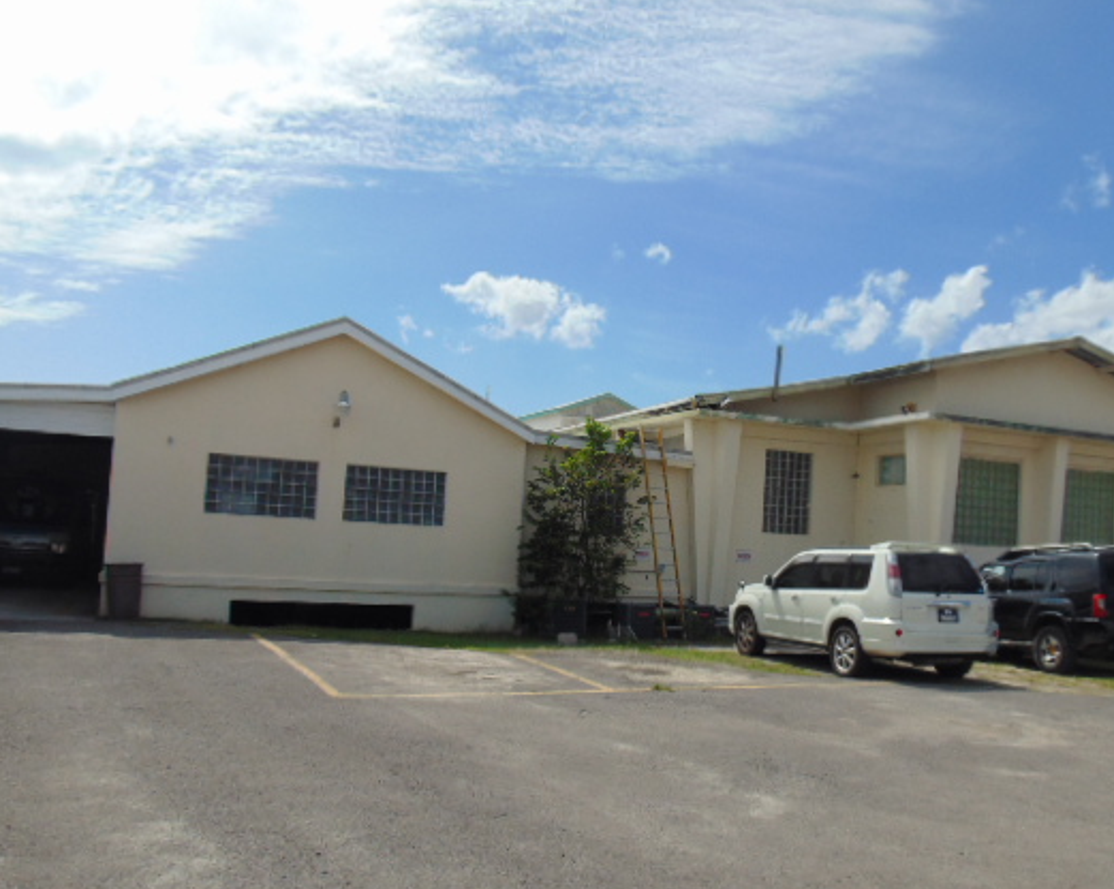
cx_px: 646
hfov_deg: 58.5
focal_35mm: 30
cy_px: 504
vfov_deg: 48.3
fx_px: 988
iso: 80
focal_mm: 4.5
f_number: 7.7
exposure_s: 1/500
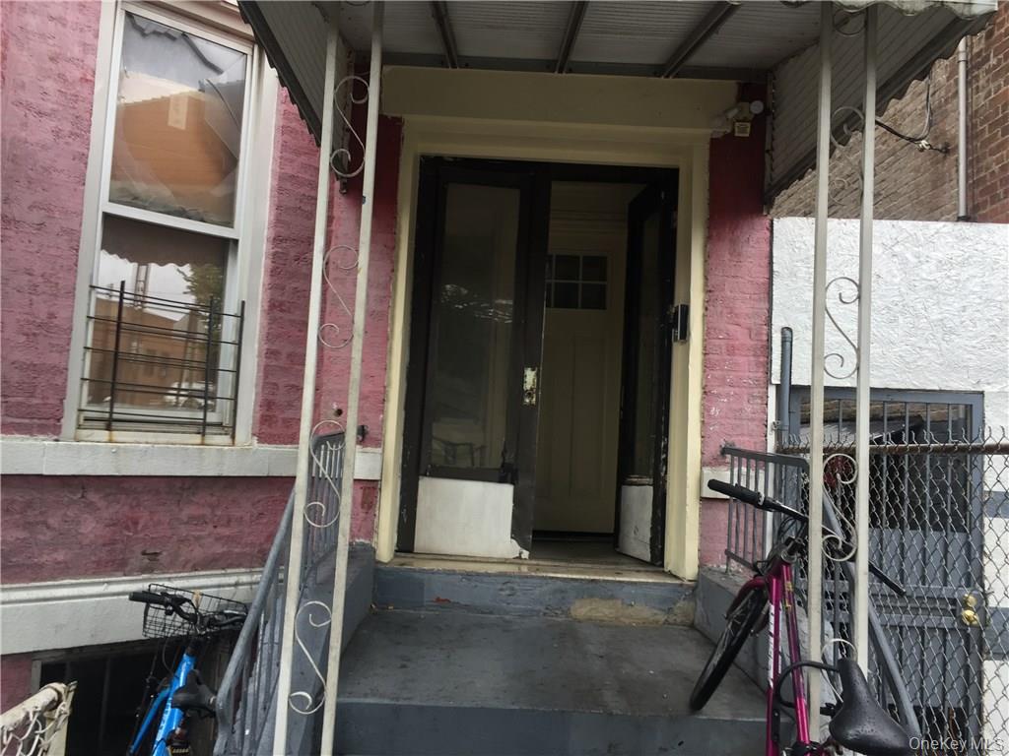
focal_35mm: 29
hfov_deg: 61.7
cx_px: 504
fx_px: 845
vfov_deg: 48.2
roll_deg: -3.6
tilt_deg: +2.3
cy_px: 378
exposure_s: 1/60
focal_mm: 4.15
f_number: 2.2
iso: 40
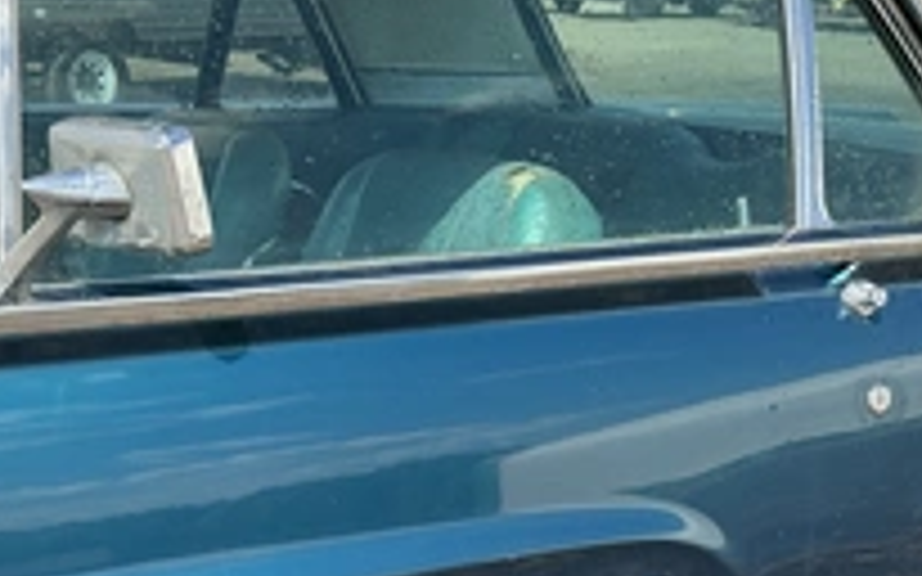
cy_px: 585
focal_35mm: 58
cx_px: 382
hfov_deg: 35.0
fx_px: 1457
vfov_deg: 21.5
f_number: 1.8
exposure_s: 1/792
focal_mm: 3
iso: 25
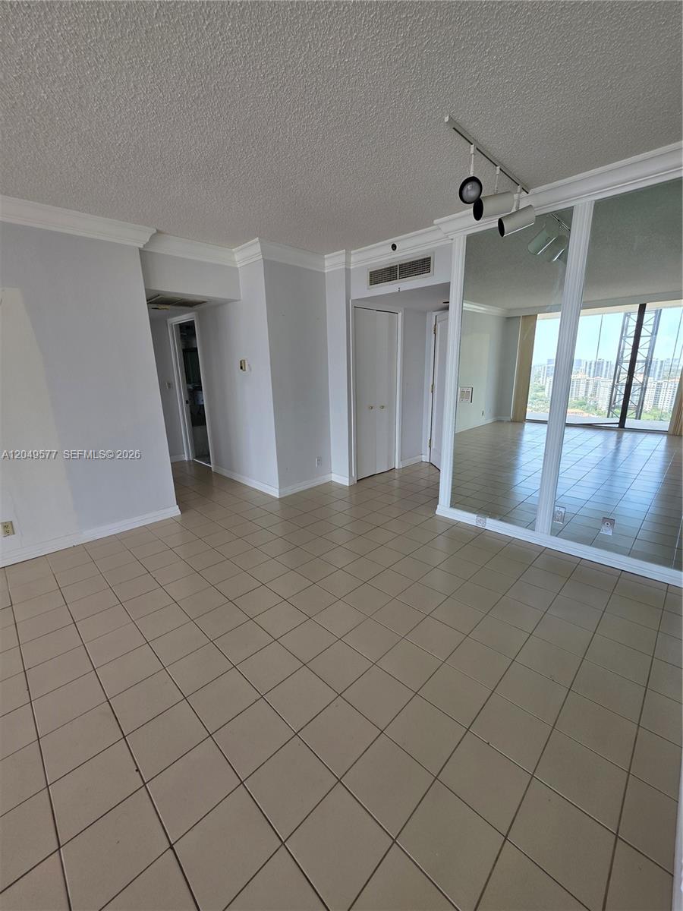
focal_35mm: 13
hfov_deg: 89.9
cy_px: 456
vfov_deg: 106.2
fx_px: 342
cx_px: 342
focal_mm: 2.2
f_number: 1.9
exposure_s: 1/120
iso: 40
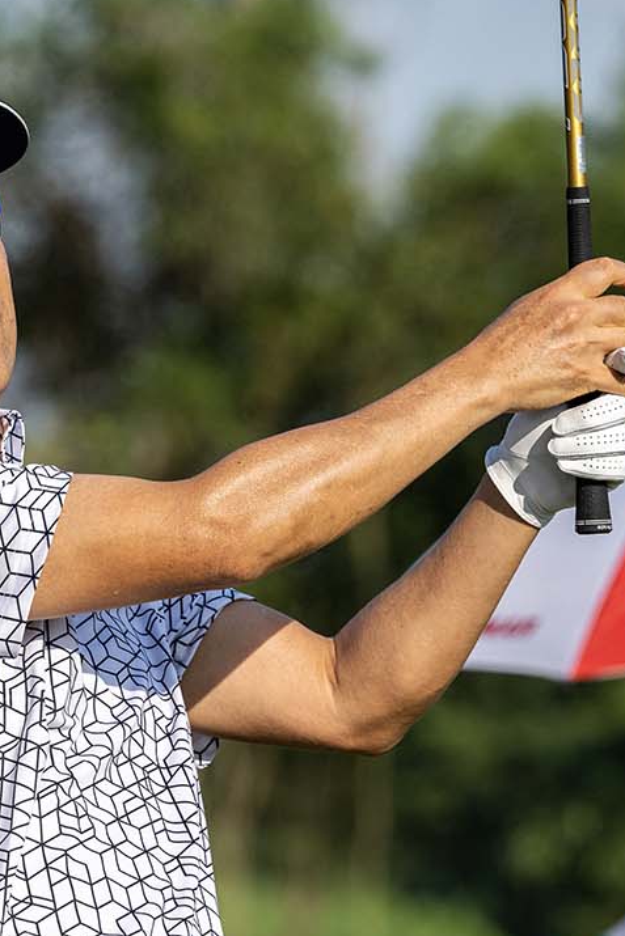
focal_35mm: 292
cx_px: 100
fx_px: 7600
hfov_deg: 4.7
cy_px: 787
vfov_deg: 7.0
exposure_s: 1/3200
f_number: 4
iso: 500
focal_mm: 145
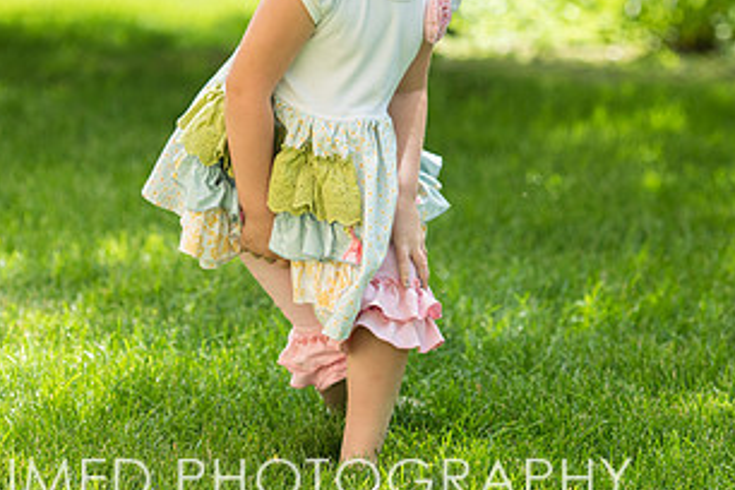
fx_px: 4063
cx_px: 300
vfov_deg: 6.9
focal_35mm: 199
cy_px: 61
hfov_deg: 10.3
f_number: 4
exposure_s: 1/640
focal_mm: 105
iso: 200
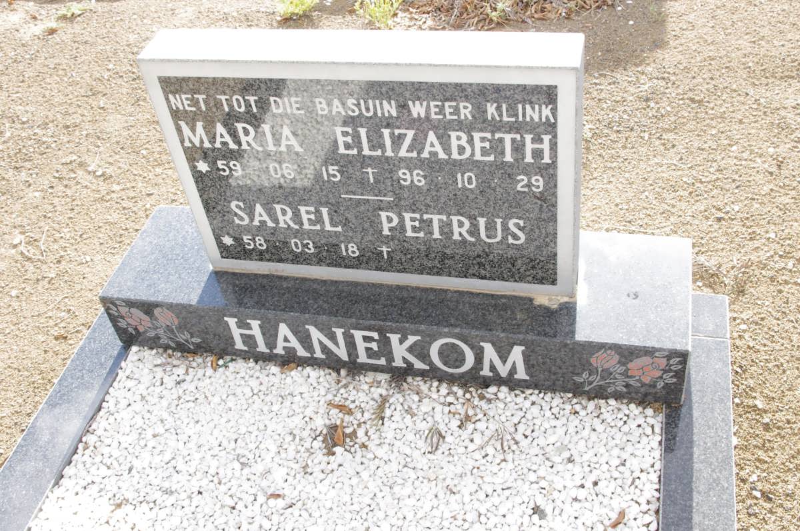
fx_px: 866
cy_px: 266
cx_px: 400
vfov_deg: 34.1
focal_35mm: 39
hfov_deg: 49.6
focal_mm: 26.25
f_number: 11
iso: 800
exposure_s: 1/125
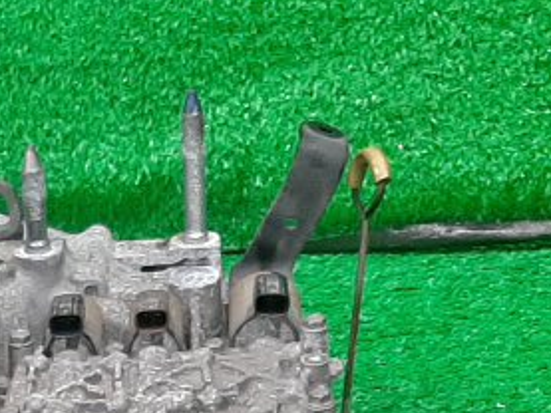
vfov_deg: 10.4
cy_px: 741
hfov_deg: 14.2
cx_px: -74
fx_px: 2150
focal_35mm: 135
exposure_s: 1/50
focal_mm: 3.93
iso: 130
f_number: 1.7
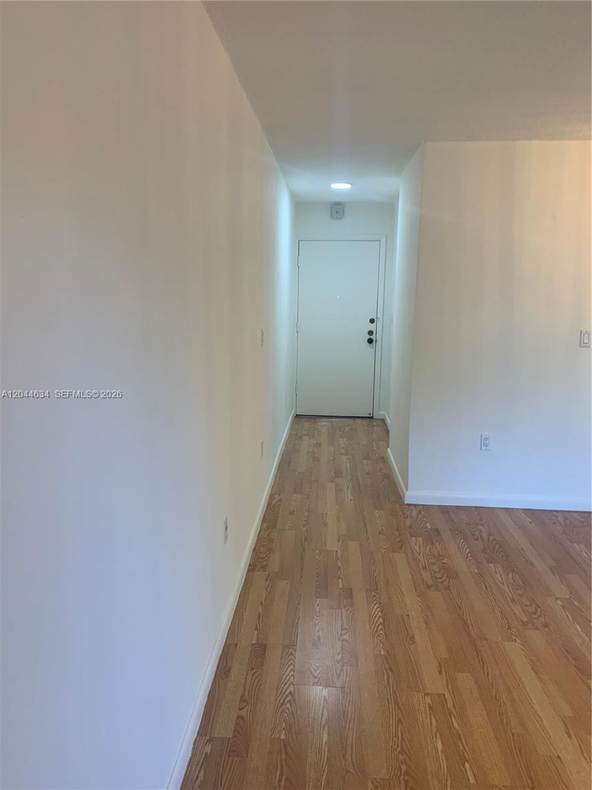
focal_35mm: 26
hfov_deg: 53.1
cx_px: 296
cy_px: 395
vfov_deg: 67.3
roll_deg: -1.7
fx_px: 593
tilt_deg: -9.5
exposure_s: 1/60
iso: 80
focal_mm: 4.25
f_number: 1.8
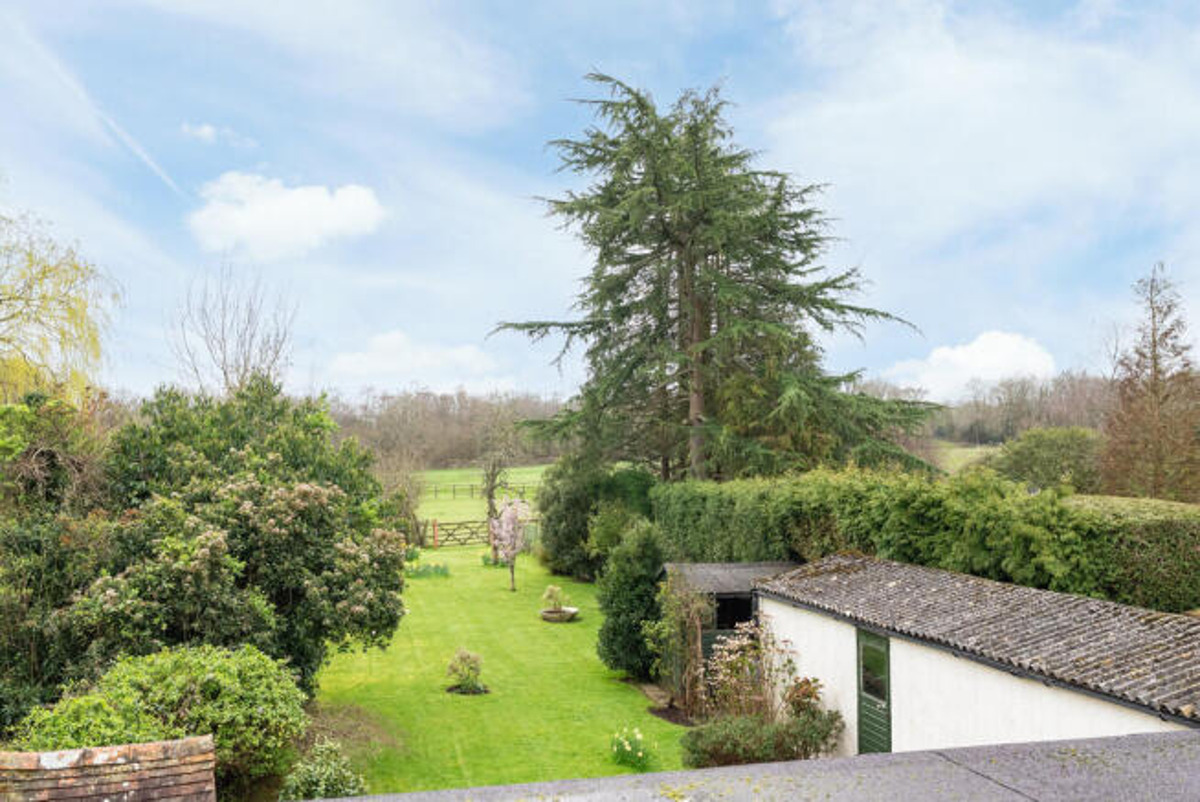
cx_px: 600
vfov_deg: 37.9
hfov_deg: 54.4
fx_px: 1167
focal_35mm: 35
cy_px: 401
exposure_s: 1/250
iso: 800
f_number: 7.1
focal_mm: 35
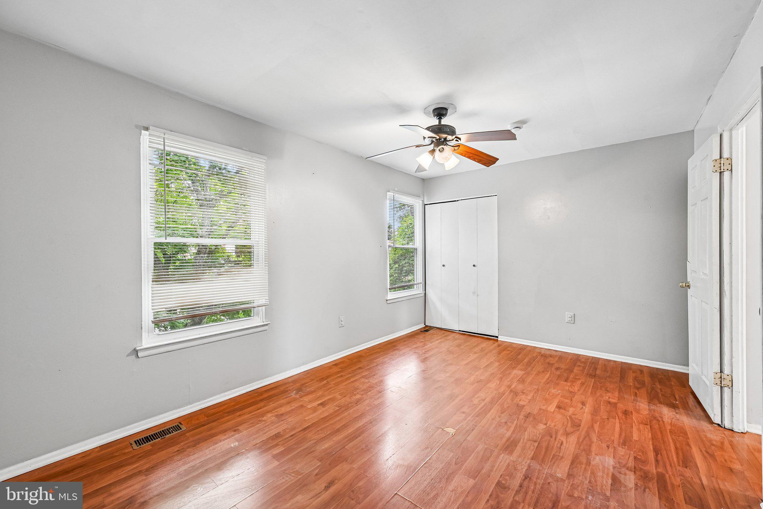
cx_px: 382
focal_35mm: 14
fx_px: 297
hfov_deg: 104.3
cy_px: 254
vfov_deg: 81.2
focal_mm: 14
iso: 400
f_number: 8
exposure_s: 1/8
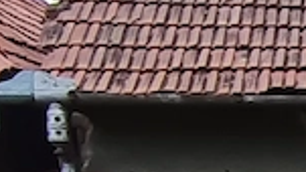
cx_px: 742
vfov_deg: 9.0
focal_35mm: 123
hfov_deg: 13.0
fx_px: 998
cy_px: 393
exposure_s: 1/116
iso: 100
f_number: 2.2
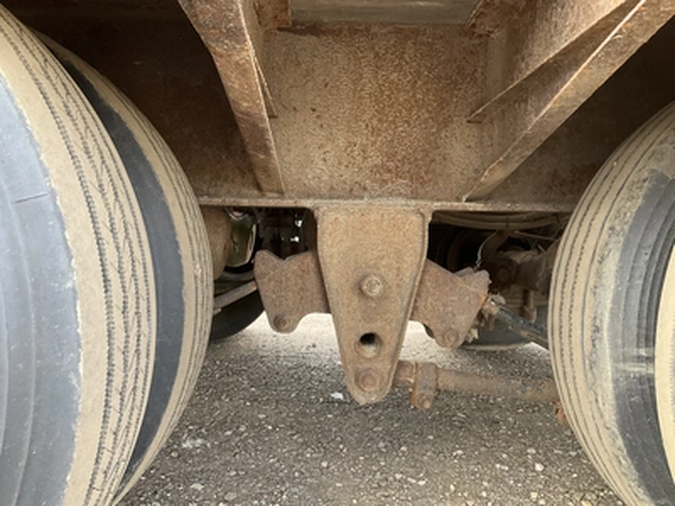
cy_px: 253
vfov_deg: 48.2
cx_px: 338
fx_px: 565
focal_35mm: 29
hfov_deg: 61.7
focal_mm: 3
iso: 64
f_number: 1.8
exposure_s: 1/96
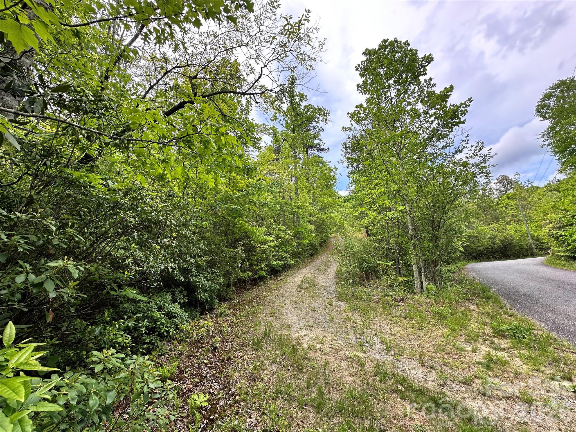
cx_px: 288
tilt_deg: +15.4
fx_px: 233
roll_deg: +1.2
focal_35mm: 14
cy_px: 216
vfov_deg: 85.7
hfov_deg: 102.1
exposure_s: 1/297
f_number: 2.2
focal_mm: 2.22
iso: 40
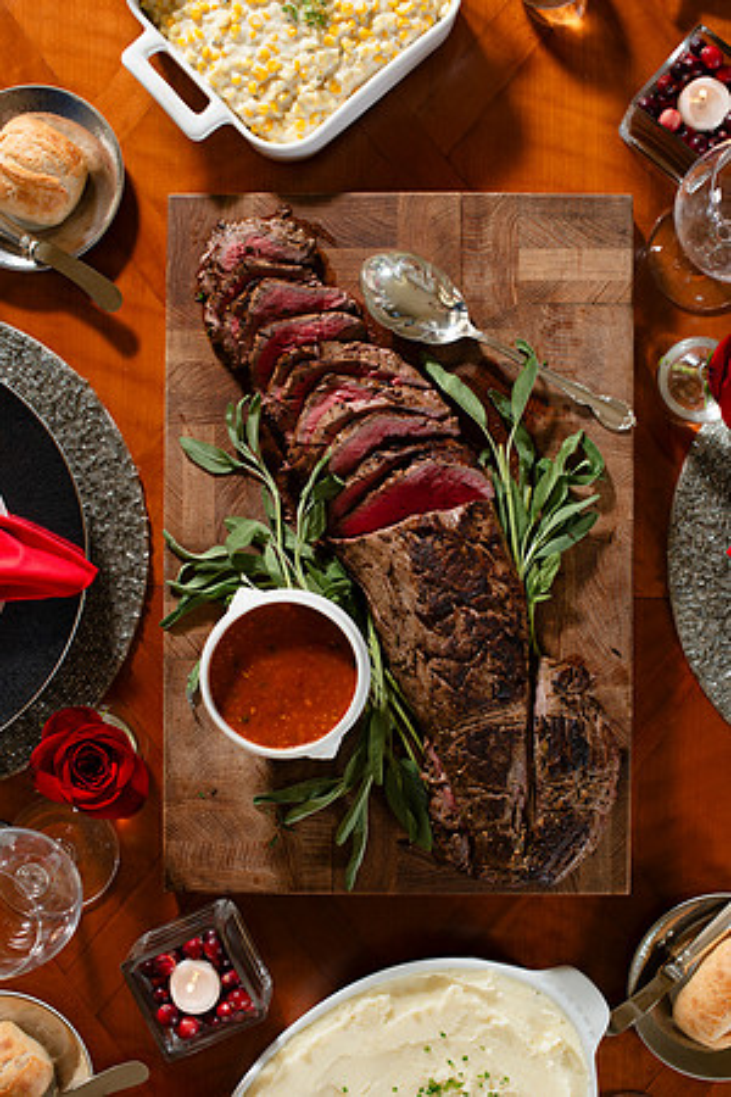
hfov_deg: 27.0
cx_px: 366
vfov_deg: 39.6
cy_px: 548
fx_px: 1523
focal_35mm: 50
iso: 320
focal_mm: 50
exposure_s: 1/100
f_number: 5.6
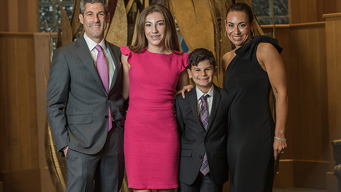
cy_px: 78
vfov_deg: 13.8
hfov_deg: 24.2
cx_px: 174
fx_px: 796
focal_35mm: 88
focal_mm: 82
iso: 800
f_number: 4
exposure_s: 1/200
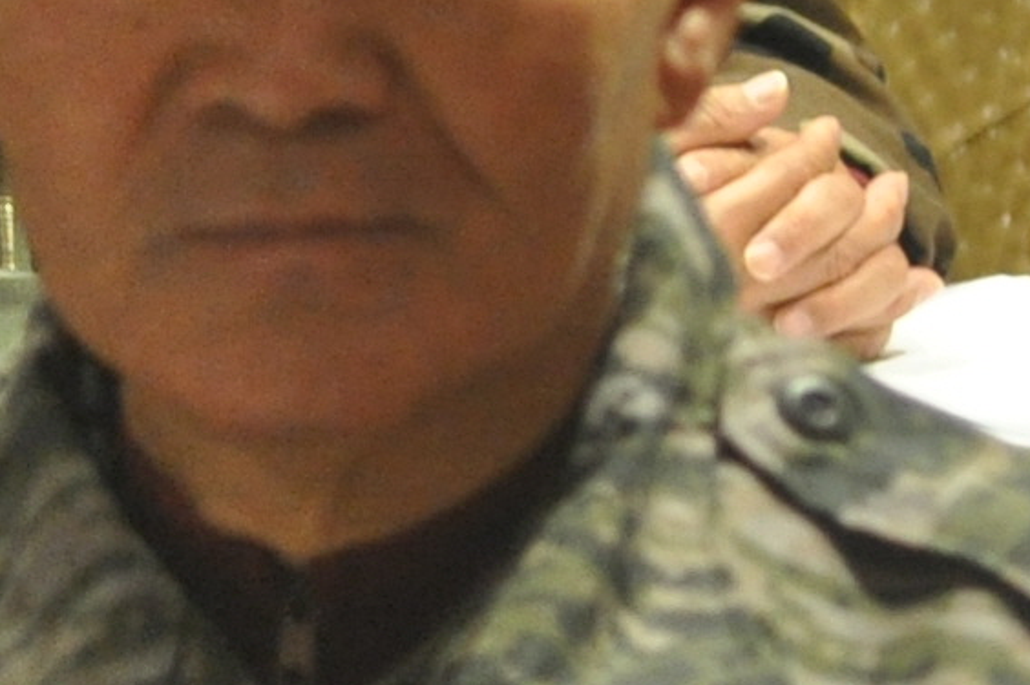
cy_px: -181
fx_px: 11400
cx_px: -1960
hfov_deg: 4.9
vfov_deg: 3.4
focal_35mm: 399
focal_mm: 35
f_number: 4
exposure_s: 1/60
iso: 800
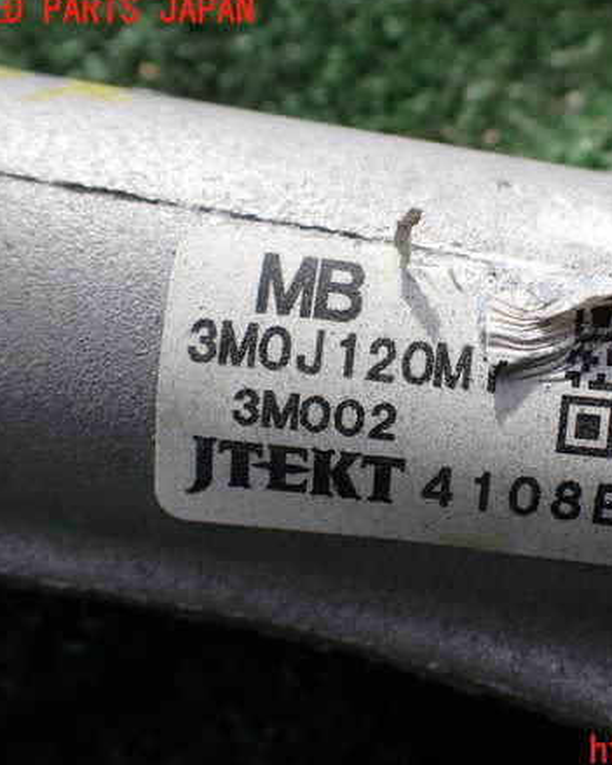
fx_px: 906
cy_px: 382
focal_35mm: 40
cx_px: 460
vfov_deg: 45.8
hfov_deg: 36.4
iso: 100
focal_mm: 5.4
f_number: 3.2
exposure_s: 1/1000
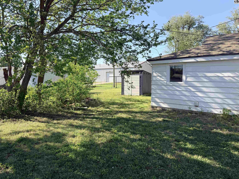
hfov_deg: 71.6
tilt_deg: -5.2
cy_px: 90
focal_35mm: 24
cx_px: 120
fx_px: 166
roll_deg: -2.2
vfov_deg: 56.8
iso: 80
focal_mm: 6.76
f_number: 1.78
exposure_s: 1/1770
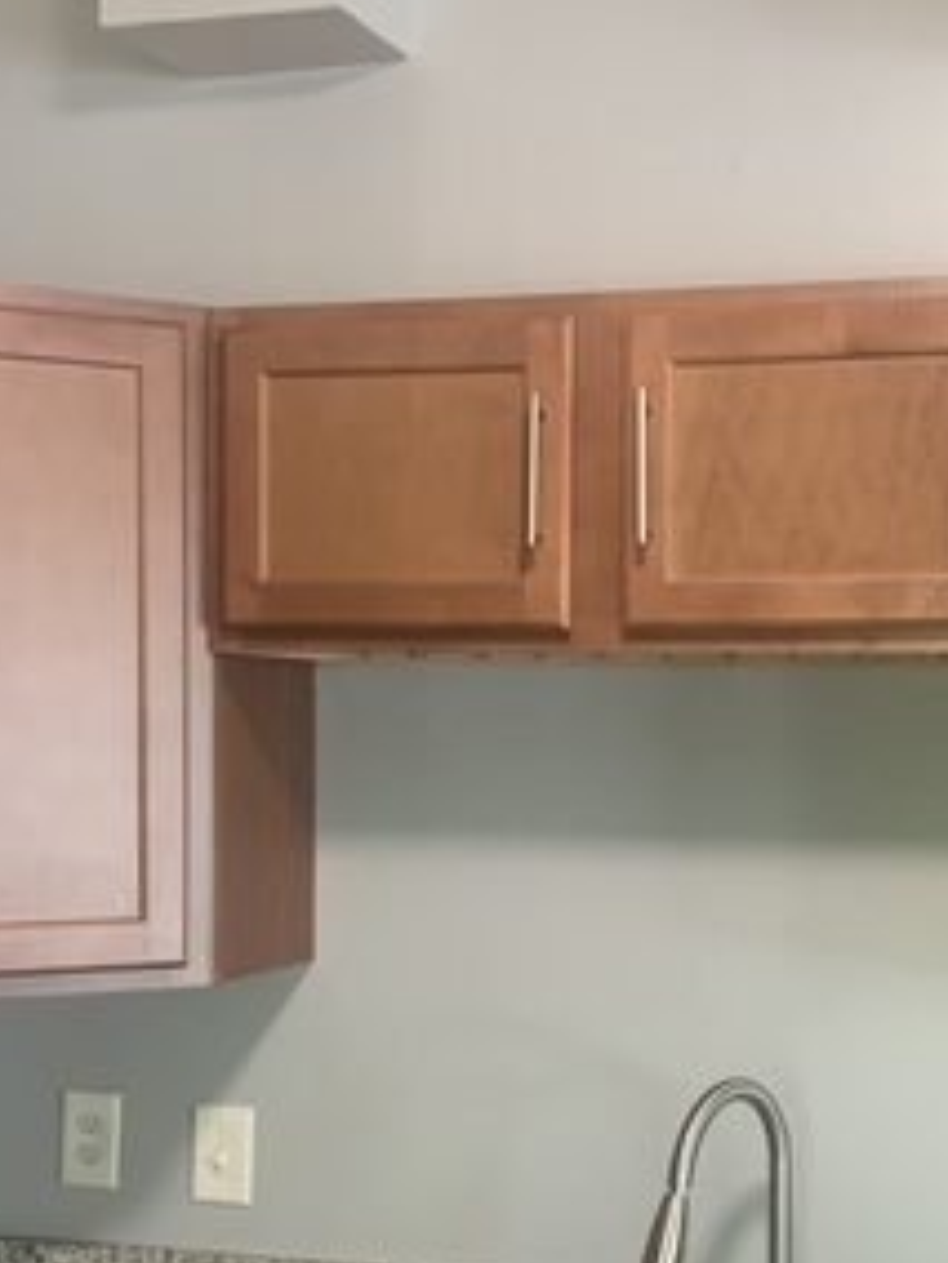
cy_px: 838
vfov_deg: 31.4
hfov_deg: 23.9
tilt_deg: +0.1
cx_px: 650
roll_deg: -1.1
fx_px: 2227
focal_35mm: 61
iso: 200
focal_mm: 4.25
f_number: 1.8
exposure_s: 1/60
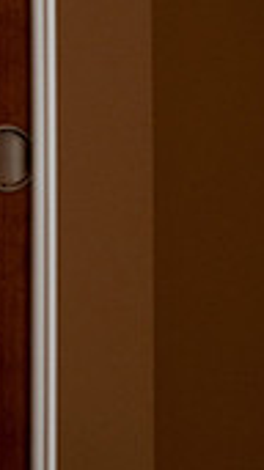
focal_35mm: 129
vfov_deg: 16.3
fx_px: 1608
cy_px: -1
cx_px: -476
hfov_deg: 8.2
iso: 1600
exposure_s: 1/200
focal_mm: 35
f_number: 4
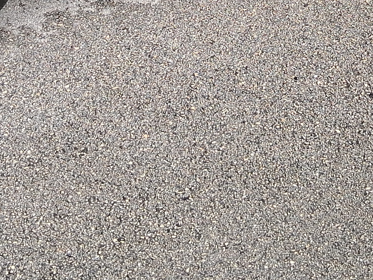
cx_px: 210
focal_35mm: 104
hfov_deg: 18.9
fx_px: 1121
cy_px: -256
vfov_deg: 12.7
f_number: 1.8
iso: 25
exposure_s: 1/120
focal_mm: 3.98
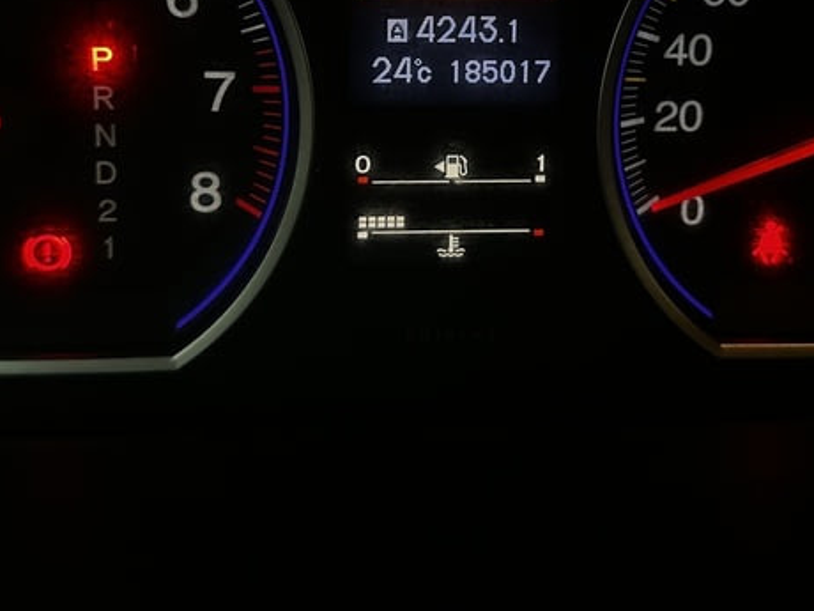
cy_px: 75
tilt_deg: -29.9
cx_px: 469
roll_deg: -3.3
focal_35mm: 47
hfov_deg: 40.3
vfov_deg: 29.7
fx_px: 1105
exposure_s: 1/50
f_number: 1.78
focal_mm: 6.86
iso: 250
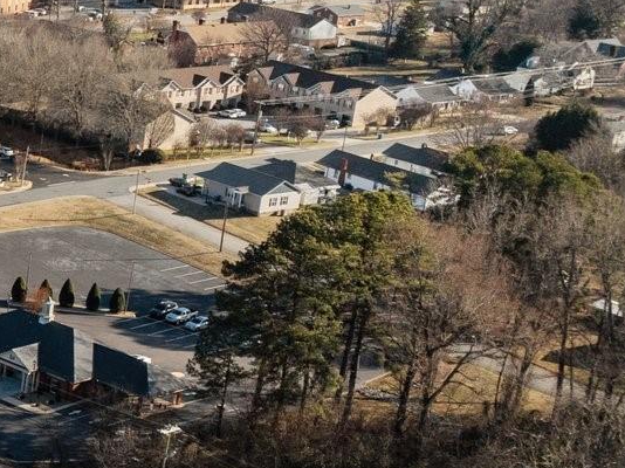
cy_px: 400
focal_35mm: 92
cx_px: -492
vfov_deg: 15.9
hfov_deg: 17.4
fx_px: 1660
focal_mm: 12.29
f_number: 2.8
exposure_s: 1/320
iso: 110
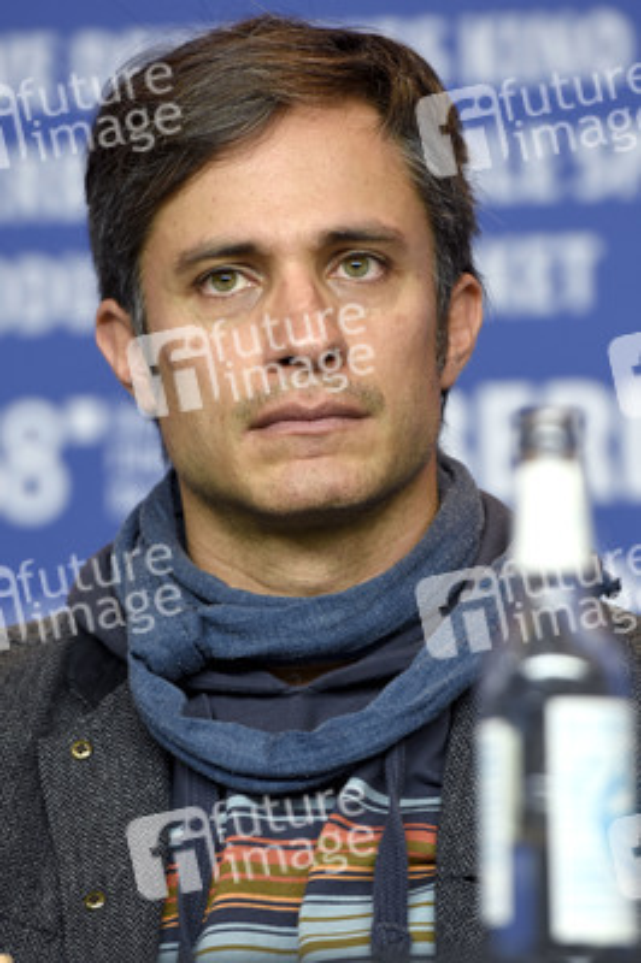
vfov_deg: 6.9
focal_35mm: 300
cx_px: 320
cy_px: 482
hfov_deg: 4.6
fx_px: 8026
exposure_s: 1/250
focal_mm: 200
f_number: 3.5
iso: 640
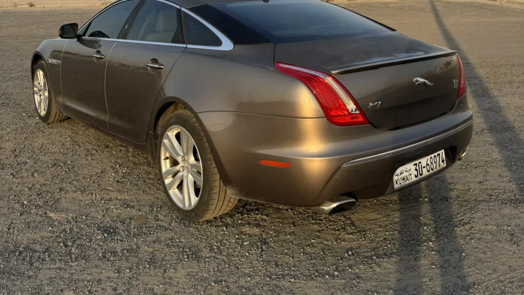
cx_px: 261
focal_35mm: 35
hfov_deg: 56.6
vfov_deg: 31.6
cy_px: 12
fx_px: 486
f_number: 1.78
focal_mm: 6.76
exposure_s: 1/2174
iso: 80
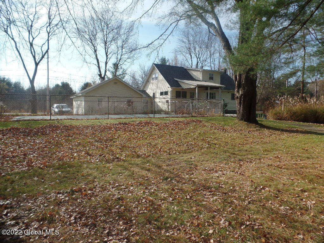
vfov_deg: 58.9
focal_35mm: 23
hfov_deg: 73.9
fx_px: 215
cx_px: 162
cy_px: 122
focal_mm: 4.1
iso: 80
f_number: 3.5
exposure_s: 1/750
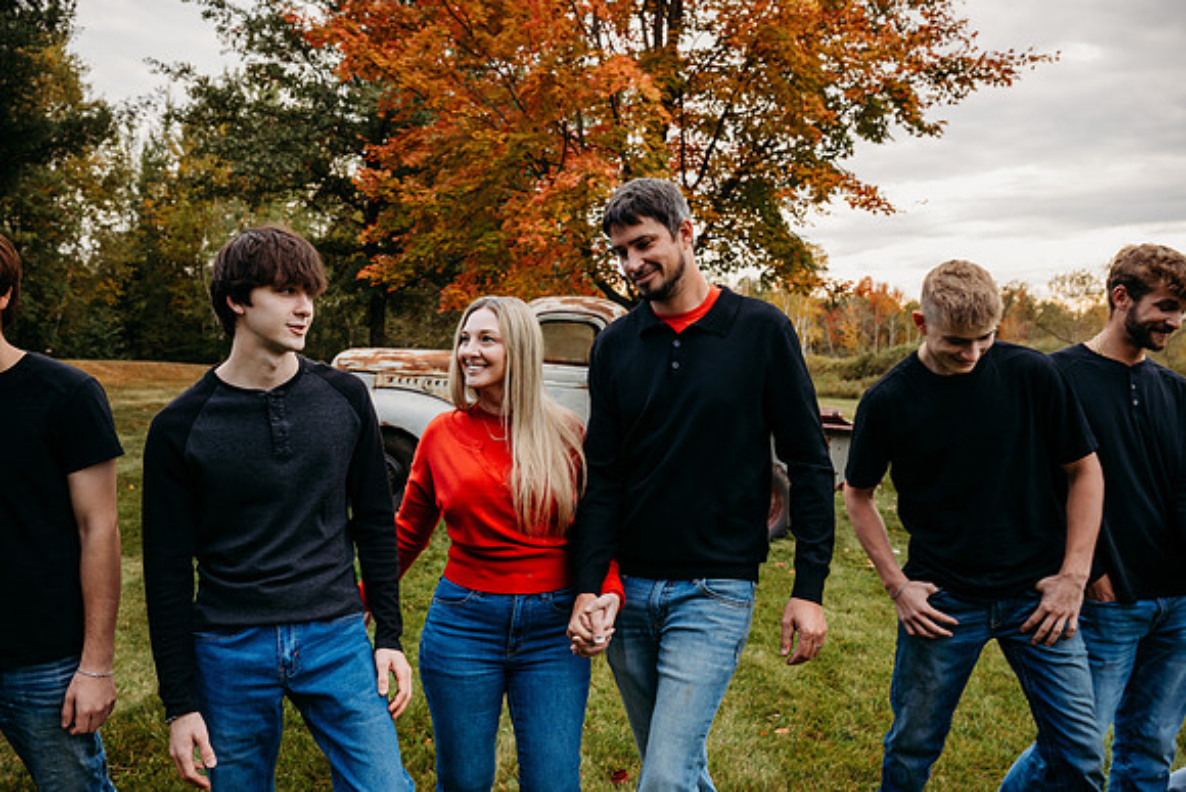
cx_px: 593
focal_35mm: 32
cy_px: 396
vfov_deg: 41.1
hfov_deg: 58.7
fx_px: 1054
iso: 400
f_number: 5.6
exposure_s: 1/250
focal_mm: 32
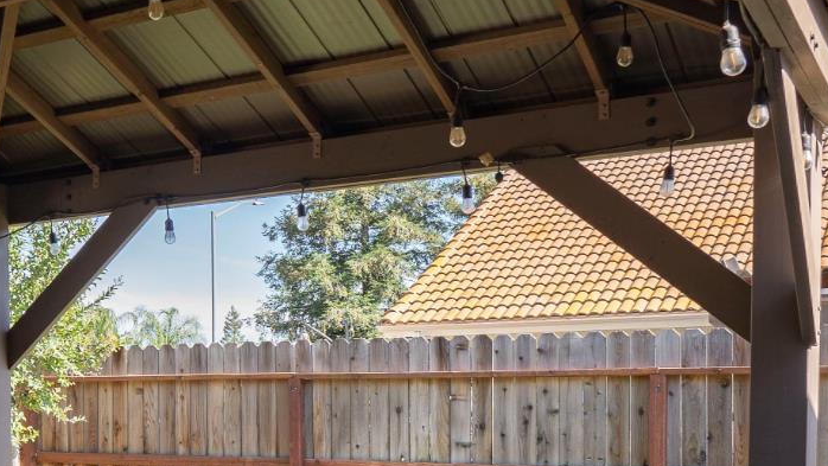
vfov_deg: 21.6
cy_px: 448
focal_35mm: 54
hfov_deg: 35.3
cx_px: 21
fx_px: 1186
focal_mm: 16
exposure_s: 1/100
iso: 100
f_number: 5
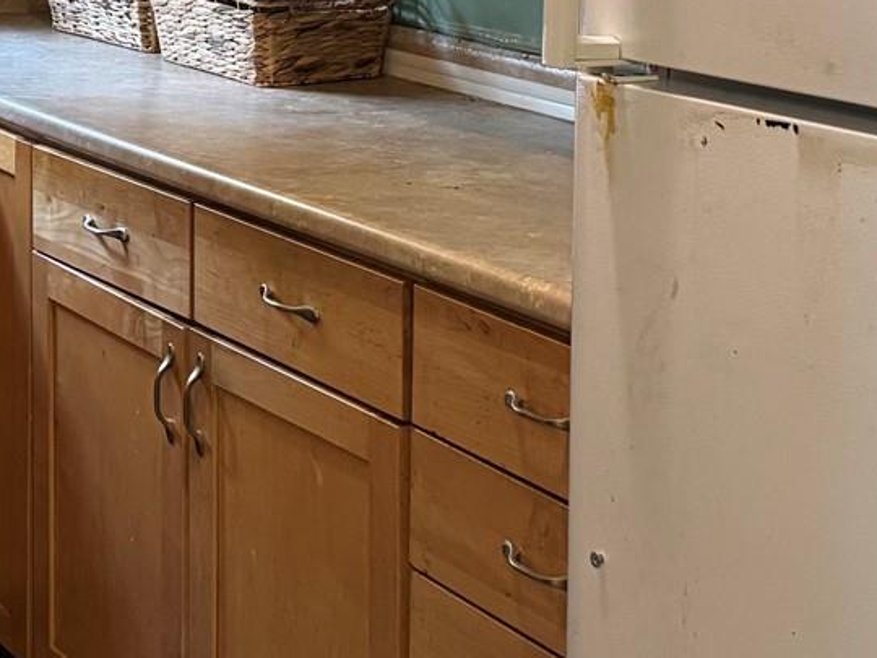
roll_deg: -0.6
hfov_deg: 20.8
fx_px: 2305
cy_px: -70
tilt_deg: -6.1
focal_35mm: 91
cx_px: -15
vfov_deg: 15.8
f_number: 1.78
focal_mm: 6.76
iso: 500
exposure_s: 1/60
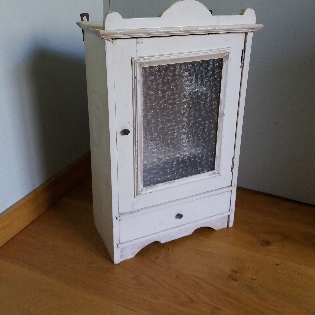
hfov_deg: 48.5
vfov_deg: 48.0
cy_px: 118
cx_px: 159
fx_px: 350
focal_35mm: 34
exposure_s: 1/25
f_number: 1.9
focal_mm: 3.7
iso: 160
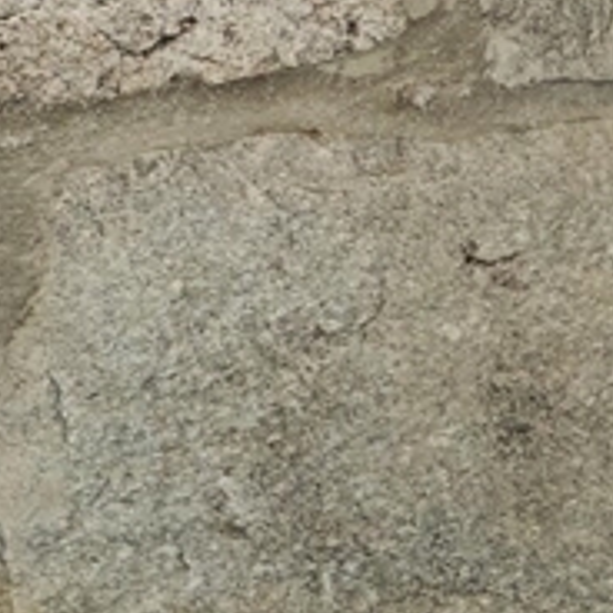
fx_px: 3125
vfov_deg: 11.2
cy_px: 395
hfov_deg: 9.9
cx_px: -820
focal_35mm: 156
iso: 1000
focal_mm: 22
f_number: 8
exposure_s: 1/60
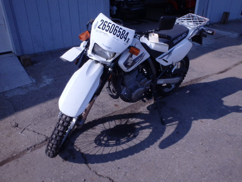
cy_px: 91
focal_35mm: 28
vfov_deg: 49.7
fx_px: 196
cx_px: 121
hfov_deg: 63.4
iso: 200
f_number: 11
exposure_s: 1/320
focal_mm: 5
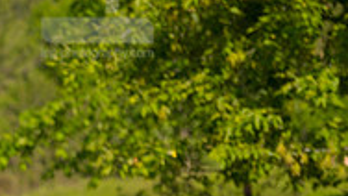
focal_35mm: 387
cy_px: 249
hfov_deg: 5.5
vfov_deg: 3.1
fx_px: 3573
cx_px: -165
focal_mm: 120
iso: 400
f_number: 5.6
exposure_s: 1/2000
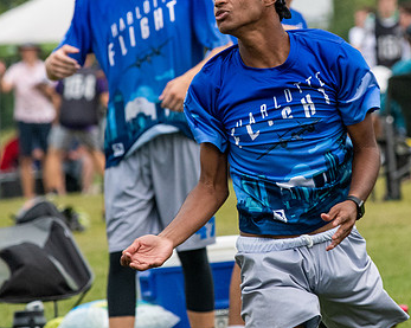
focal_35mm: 897
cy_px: 110
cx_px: 272
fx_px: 10902
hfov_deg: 2.2
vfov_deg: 1.7
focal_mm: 300
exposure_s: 1/2000
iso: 1600
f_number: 9
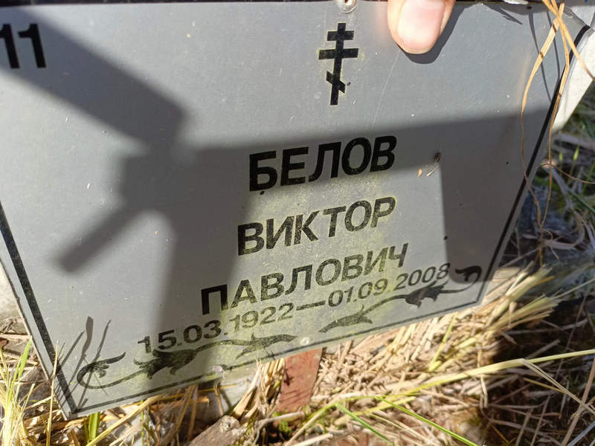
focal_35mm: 25
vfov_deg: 54.9
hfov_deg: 69.4
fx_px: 430
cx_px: 298
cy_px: 223
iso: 108
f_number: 1.69
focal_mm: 4.76
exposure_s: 1/464
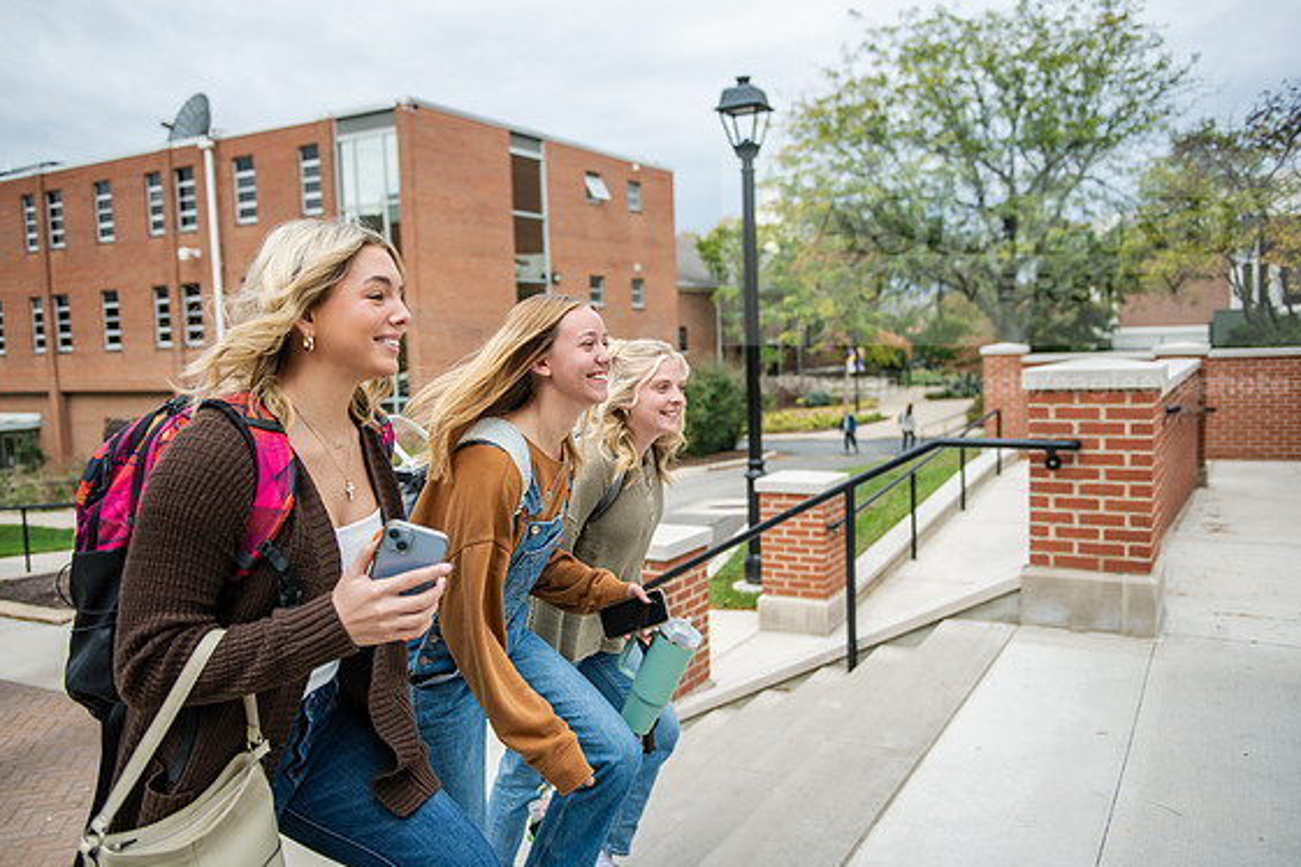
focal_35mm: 30
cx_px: 652
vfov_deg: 43.6
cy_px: 432
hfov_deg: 61.9
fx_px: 1084
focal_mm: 29
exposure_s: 1/640
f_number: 2.8
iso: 100
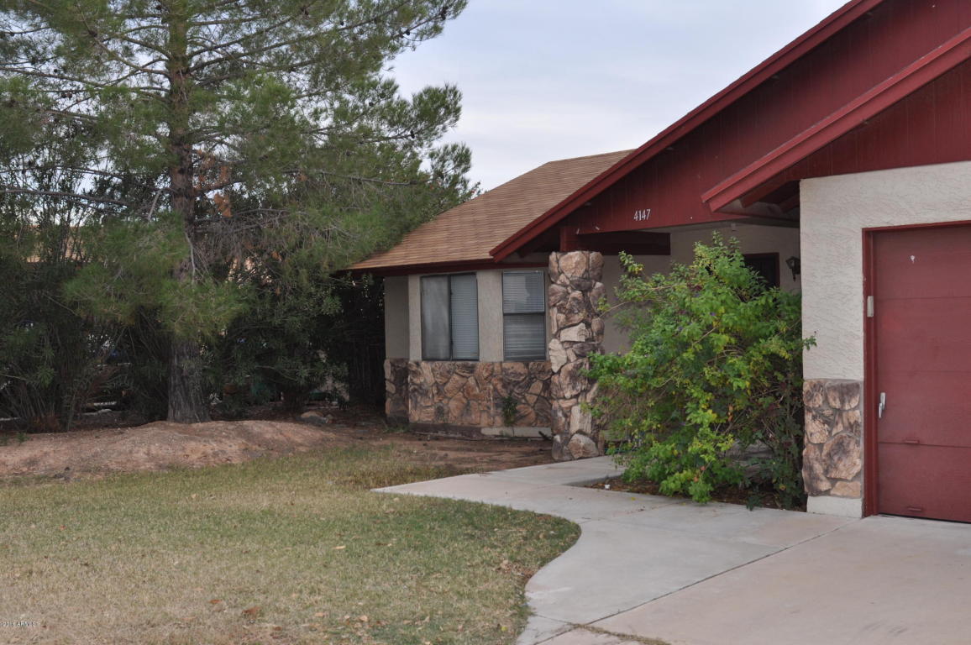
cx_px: 486
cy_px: 322
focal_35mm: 42
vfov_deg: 31.8
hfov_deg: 46.4
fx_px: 1132
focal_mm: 28
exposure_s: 1/125
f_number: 5.6
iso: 280
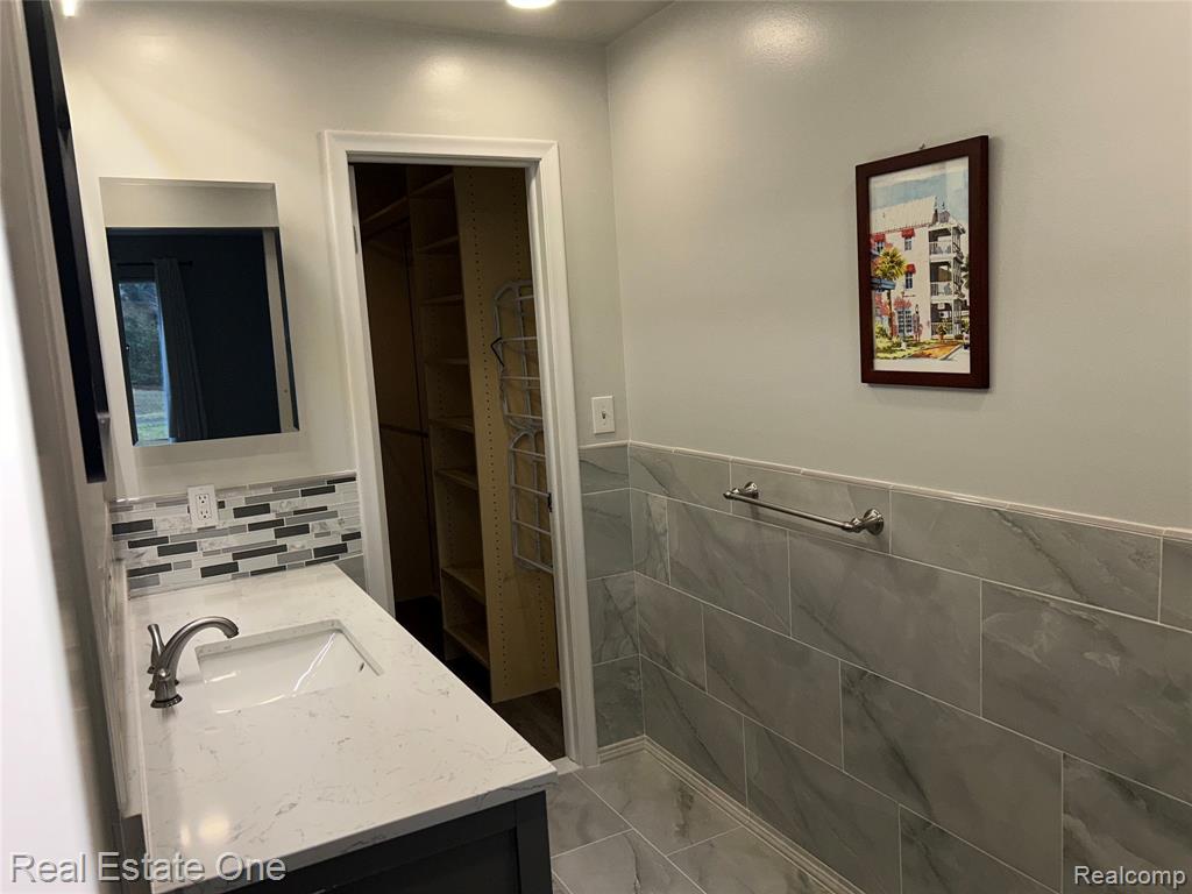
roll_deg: +3.1
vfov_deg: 53.1
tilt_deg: -7.6
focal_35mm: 26
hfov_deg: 67.3
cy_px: 447
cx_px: 596
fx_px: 895
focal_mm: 5.7
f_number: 1.5
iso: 32
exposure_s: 1/549
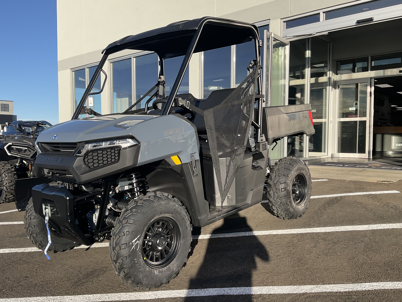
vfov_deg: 44.2
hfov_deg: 56.8
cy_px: 157
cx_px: 201
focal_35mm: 32
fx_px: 372
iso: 16
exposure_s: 1/1279
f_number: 1.8
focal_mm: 3
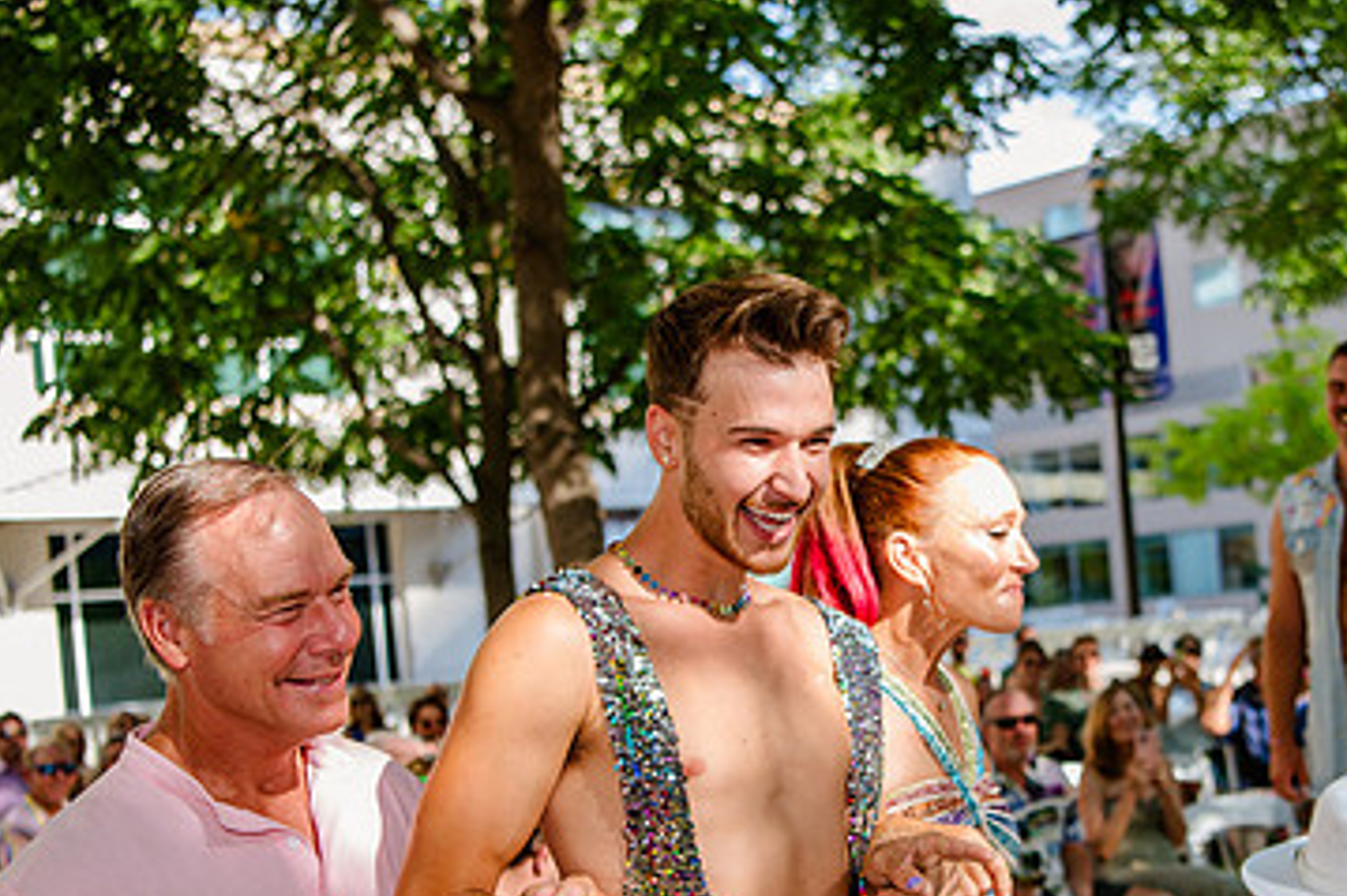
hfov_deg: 36.1
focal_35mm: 55
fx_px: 2057
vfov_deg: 24.4
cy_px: 652
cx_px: 840
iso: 200
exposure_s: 1/500
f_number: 2.8
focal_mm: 34
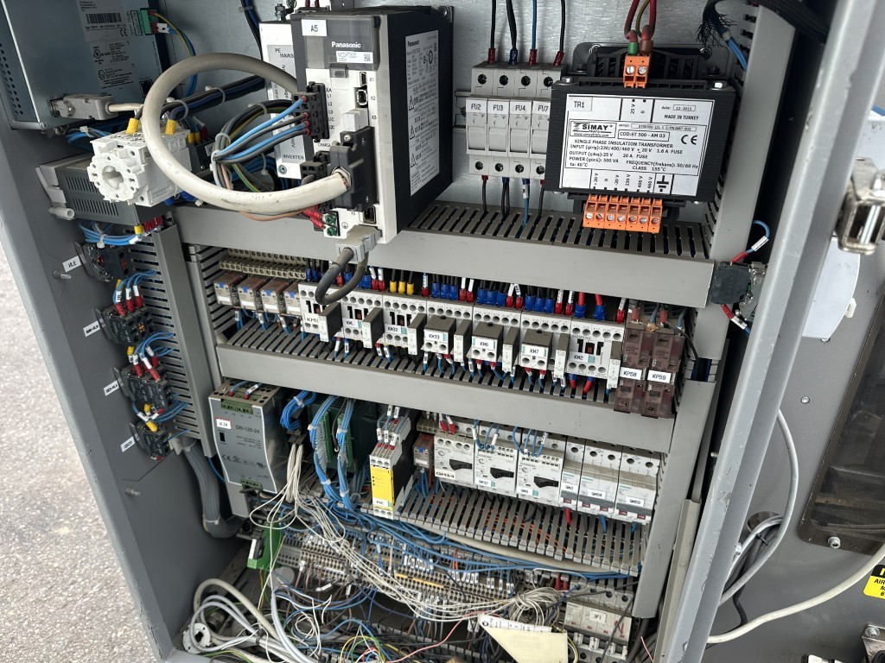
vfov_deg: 56.8
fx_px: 614
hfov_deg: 71.6
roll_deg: +0.8
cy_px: 332
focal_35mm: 24
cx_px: 442
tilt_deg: -27.5
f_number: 1.78
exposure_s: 1/151
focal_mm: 6.86
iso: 64
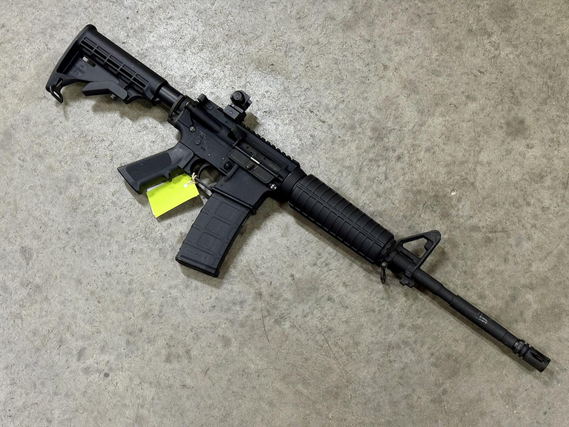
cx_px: 284
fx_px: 789
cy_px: 214
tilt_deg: -69.5
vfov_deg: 30.3
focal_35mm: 48
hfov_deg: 39.7
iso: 400
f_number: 1.78
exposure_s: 1/40
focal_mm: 6.76
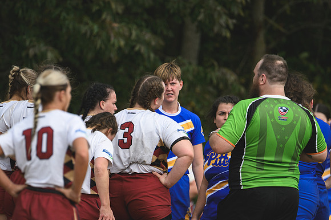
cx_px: 166
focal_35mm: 900
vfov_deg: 1.5
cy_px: 110
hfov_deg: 2.3
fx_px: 8270
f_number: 6.3
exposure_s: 1/1000
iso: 400
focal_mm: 600
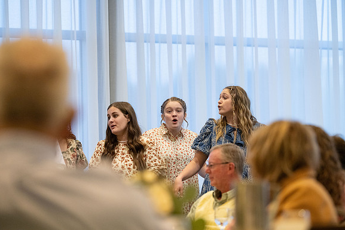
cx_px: 172
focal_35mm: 181
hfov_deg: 11.4
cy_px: 115
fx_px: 1735
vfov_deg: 7.6
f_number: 4
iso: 3200
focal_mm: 180
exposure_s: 1/320
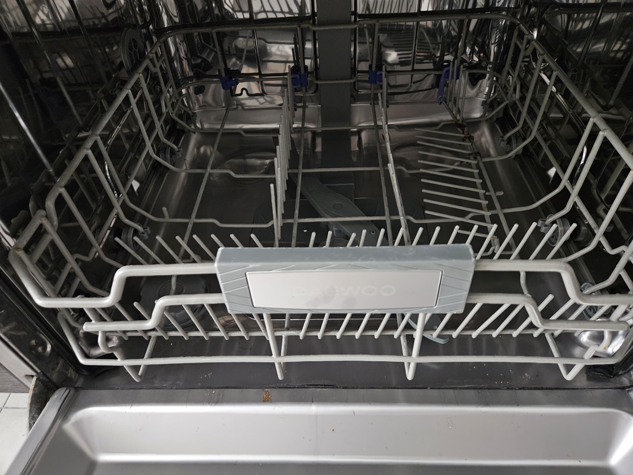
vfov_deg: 58.9
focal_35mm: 23
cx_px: 316
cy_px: 238
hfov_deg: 73.9
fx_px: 421
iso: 1250
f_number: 1.8
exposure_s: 1/25
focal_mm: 5.4
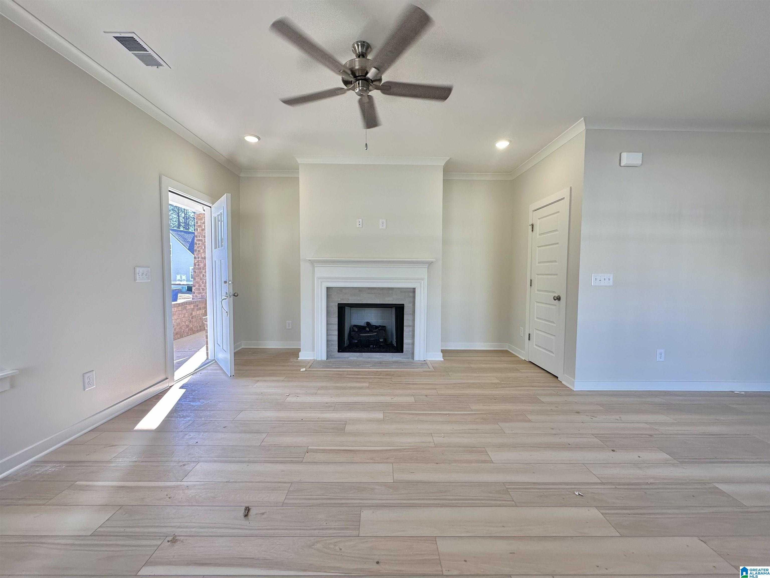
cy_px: 289
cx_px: 385
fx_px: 311
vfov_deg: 85.7
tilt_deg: -2.0
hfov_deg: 102.1
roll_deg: -0.6
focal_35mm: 14
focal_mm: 2.22
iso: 50
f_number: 2.2
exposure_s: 1/120
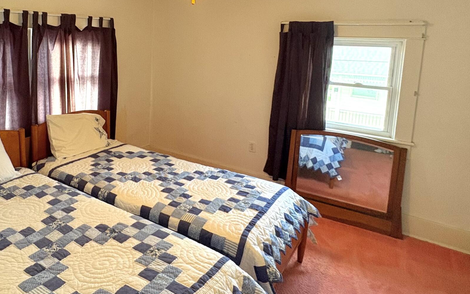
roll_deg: -1.7
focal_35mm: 28
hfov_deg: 64.4
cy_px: 79
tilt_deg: -7.3
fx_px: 359
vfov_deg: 43.3
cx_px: 149
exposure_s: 1/60
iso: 320
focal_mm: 2.22
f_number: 2.2
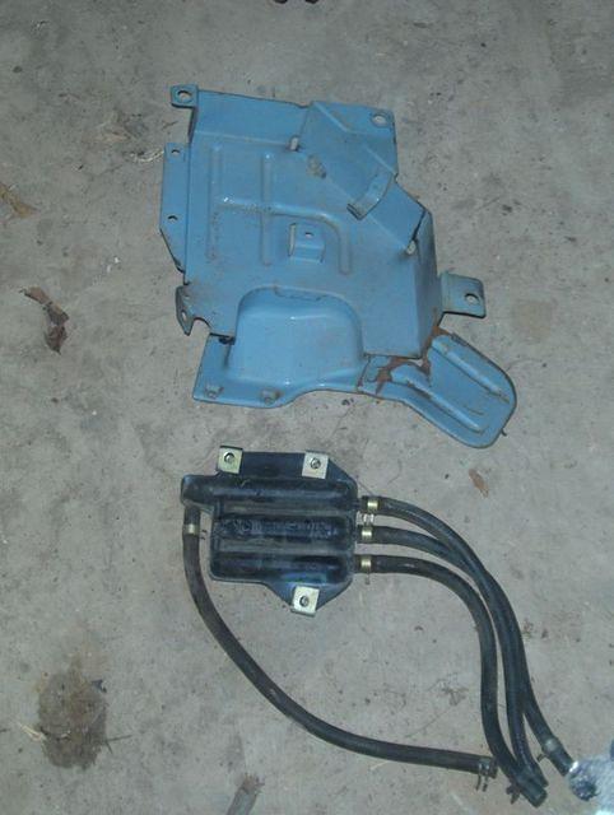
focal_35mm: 66
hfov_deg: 22.3
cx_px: 307
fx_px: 1557
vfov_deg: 29.3
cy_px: 408
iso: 100
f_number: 3.8
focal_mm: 10.64
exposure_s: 1/90
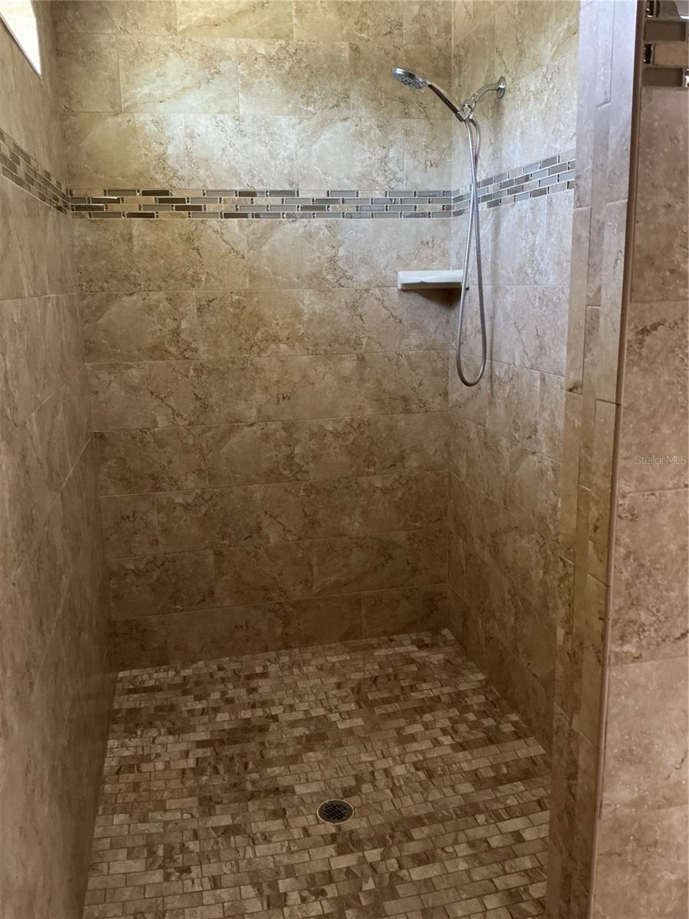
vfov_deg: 61.7
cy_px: 460
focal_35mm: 29
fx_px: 770
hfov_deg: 48.2
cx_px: 344
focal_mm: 3
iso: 320
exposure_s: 1/60
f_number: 1.8
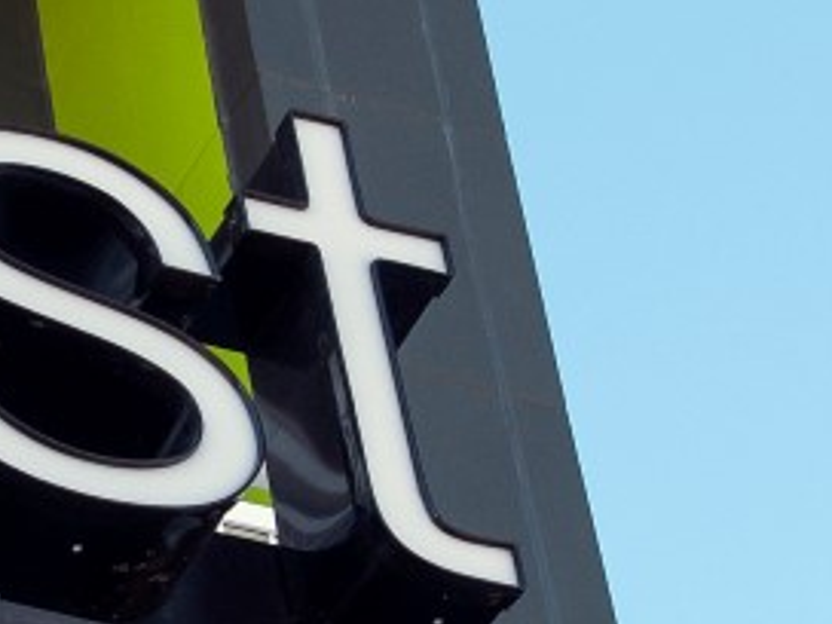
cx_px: -43
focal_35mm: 207
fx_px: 4975
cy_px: 373
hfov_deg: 9.5
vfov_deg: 7.2
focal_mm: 24
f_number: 9
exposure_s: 1/320
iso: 200
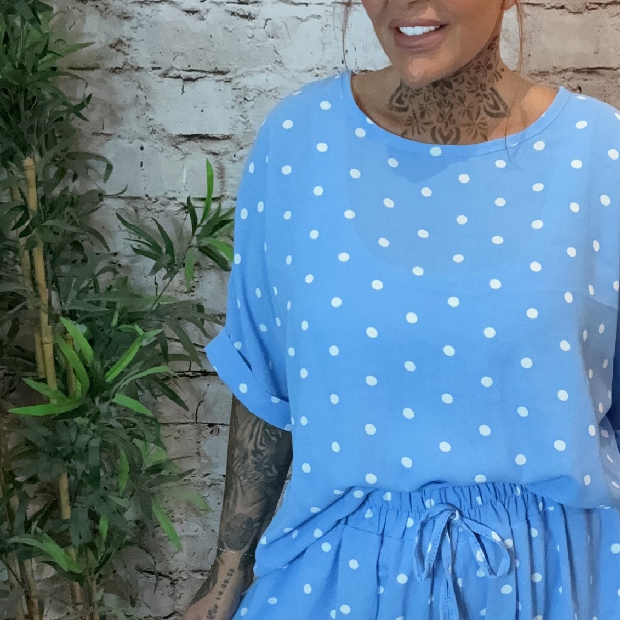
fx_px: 973
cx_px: 409
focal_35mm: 48
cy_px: 345
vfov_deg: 35.3
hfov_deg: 35.0
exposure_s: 1/50
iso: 250
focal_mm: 2.69
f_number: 1.9
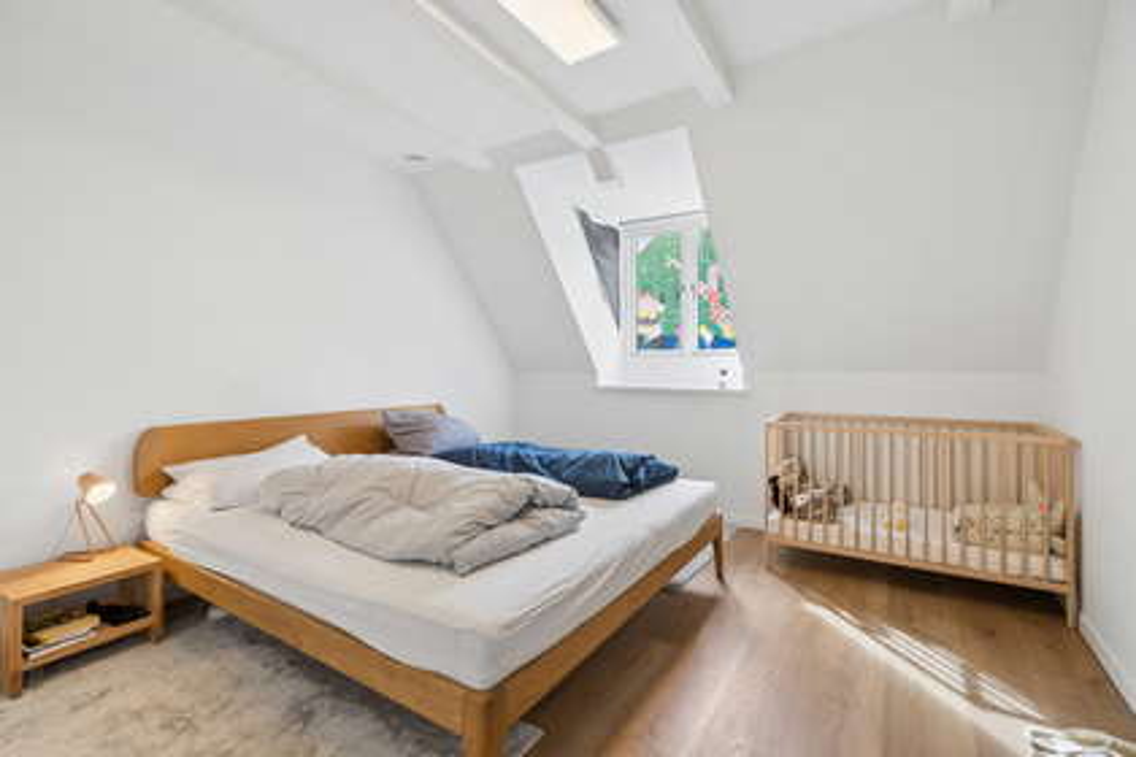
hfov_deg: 96.7
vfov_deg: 73.7
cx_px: 568
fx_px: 505
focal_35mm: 16
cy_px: 378
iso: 200
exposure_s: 1/25
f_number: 6.3
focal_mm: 16
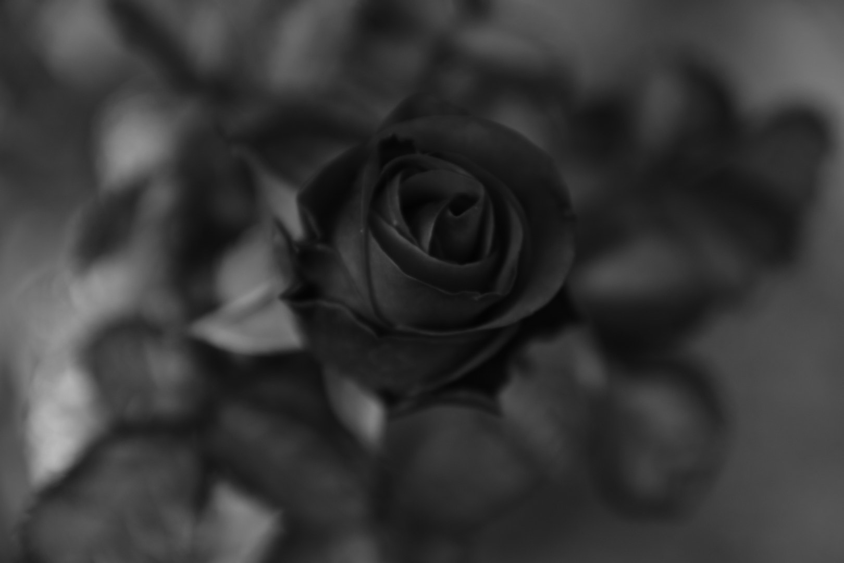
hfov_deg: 4.6
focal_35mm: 450
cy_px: 282
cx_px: 422
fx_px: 10549
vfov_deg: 3.1
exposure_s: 1/125
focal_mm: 300
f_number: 7.1
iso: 100
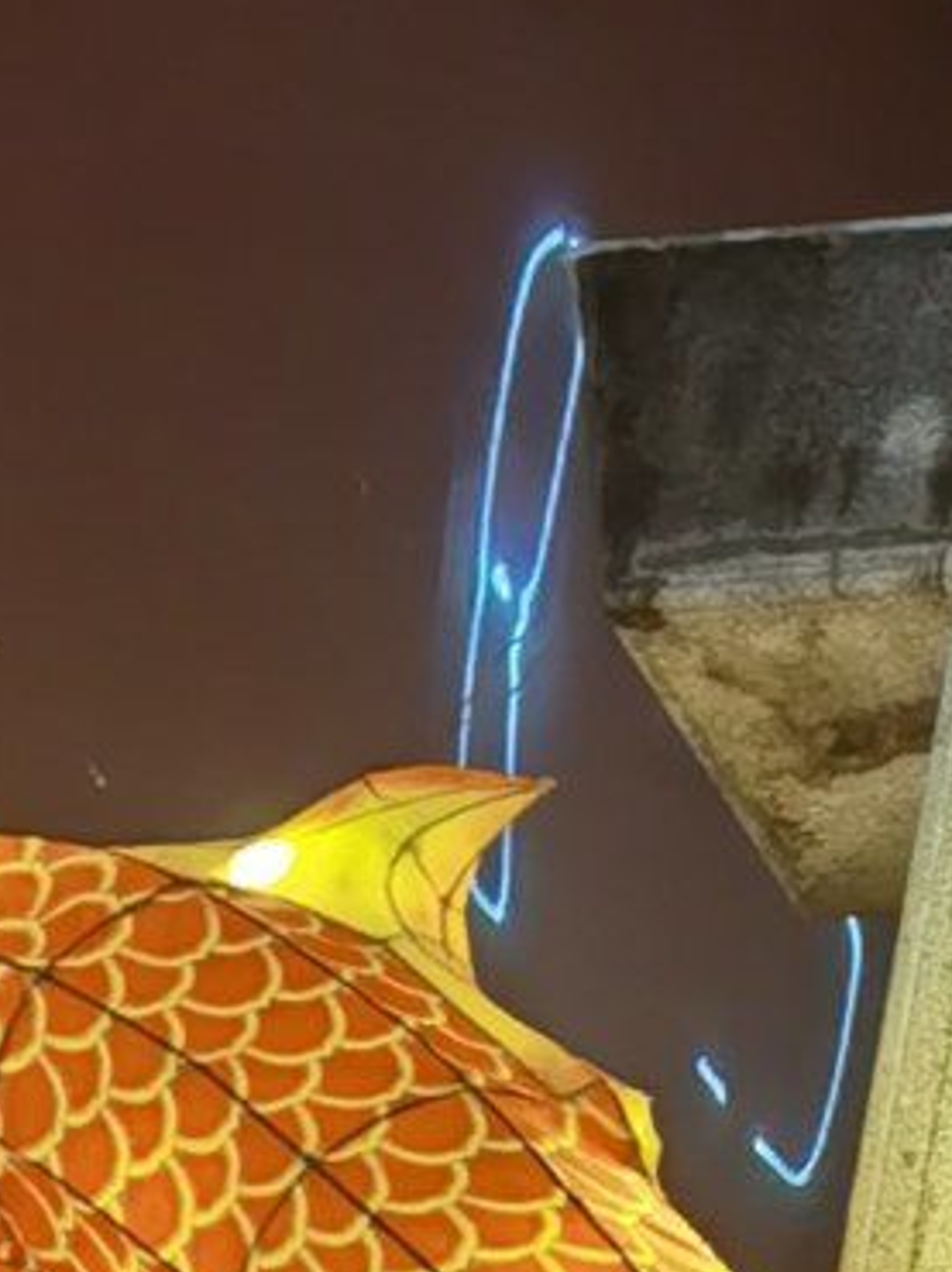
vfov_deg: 8.5
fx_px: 8407
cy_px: 1807
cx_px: 3358
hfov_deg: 5.8
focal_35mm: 229
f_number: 1.9
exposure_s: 1/100
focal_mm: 6.71
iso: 125
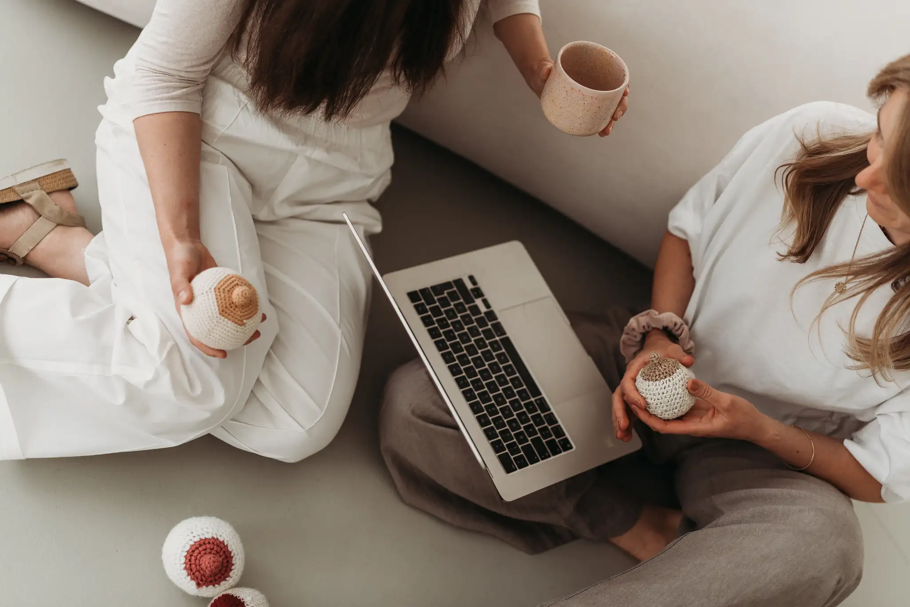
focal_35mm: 50
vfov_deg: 27.0
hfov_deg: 39.6
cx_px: 455
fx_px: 1264
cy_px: 304
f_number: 1.8
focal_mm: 50
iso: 320
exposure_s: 1/320
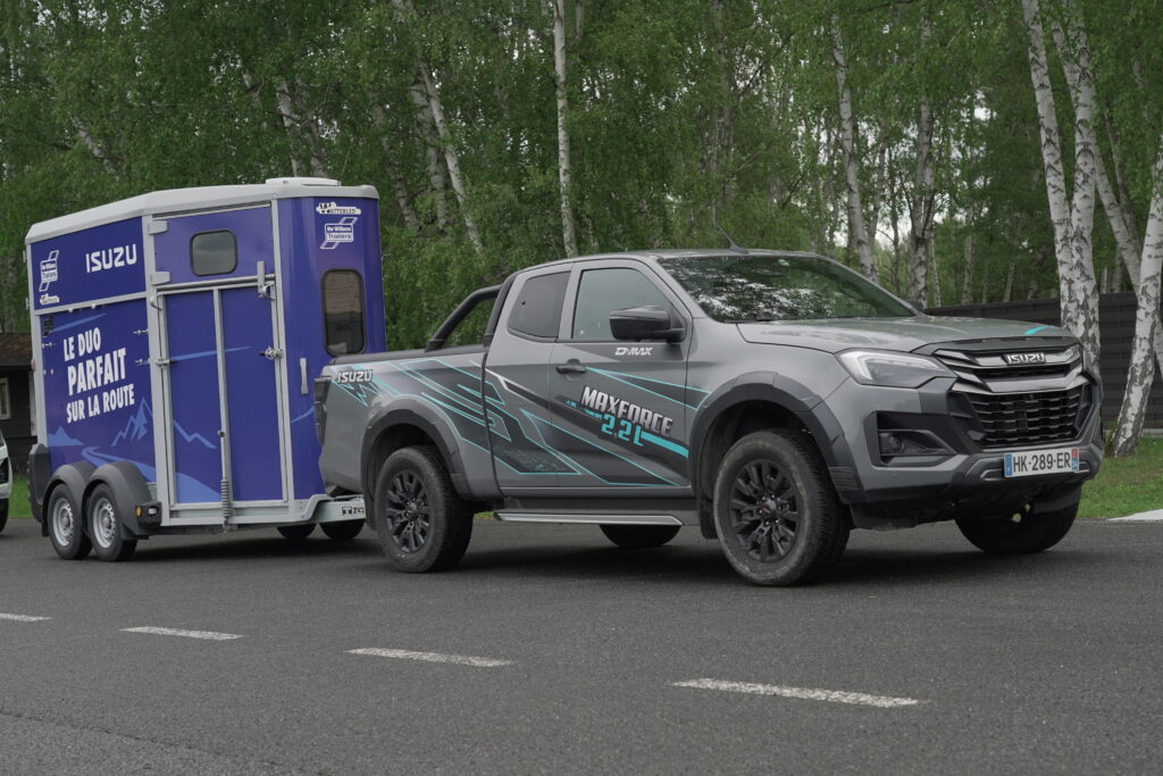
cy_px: 388
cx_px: 582
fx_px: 2035
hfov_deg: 31.9
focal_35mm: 63
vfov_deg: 21.6
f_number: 6.3
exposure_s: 1/250
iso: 200
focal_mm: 63
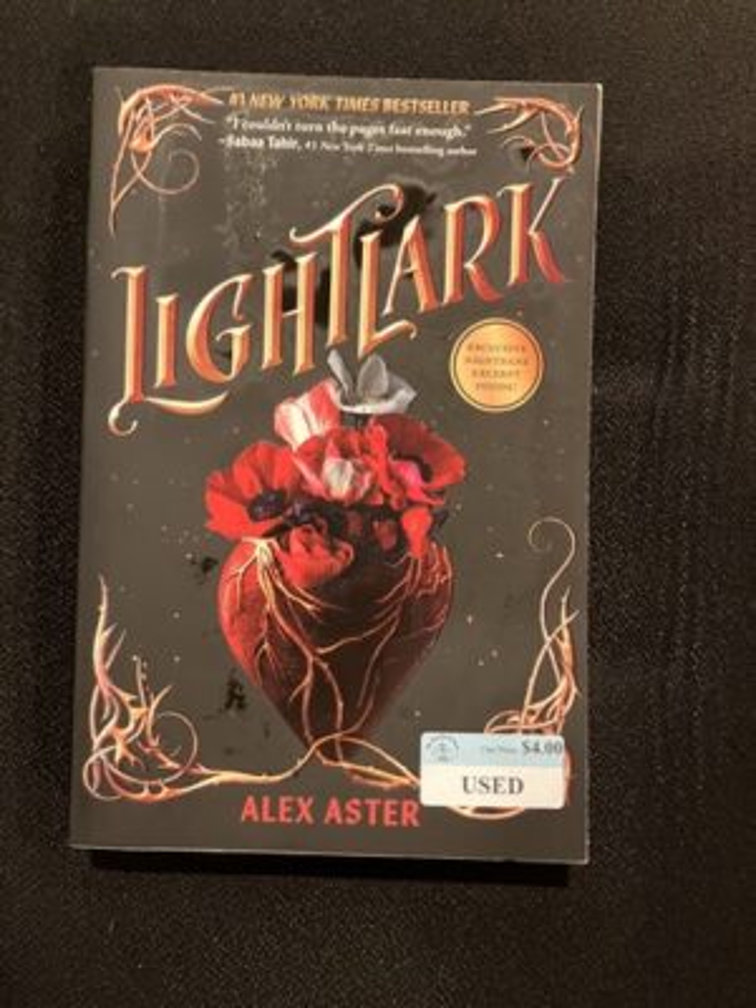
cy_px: 504
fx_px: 815
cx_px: 378
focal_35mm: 28
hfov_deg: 49.7
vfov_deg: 63.4
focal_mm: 3.99
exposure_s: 1/24
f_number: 1.8
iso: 640
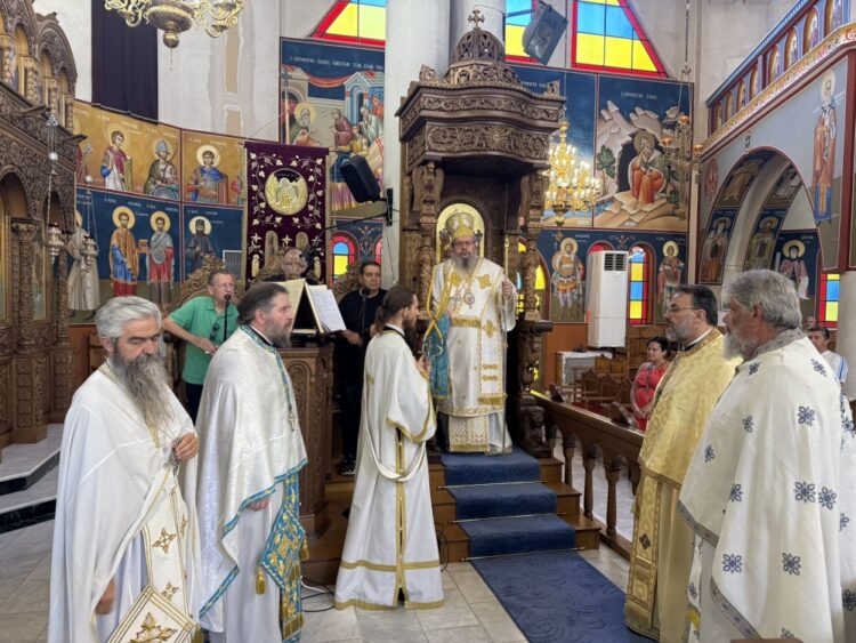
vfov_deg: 56.8
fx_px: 594
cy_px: 322
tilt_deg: -1.7
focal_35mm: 24
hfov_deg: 71.6
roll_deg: -0.7
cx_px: 428
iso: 320
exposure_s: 1/50
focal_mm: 6.76
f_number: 1.78
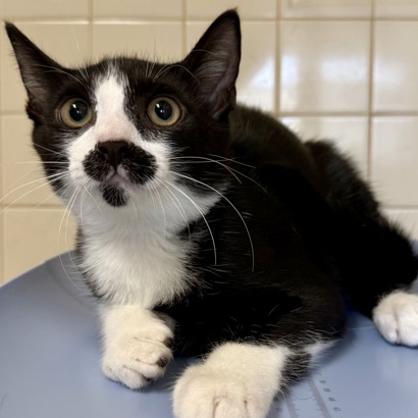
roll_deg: -0.1
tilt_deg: -2.2
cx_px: 207
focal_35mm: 29
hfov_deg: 55.6
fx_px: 396
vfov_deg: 55.6
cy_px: 222
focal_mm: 6.76
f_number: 1.78
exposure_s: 1/60
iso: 125
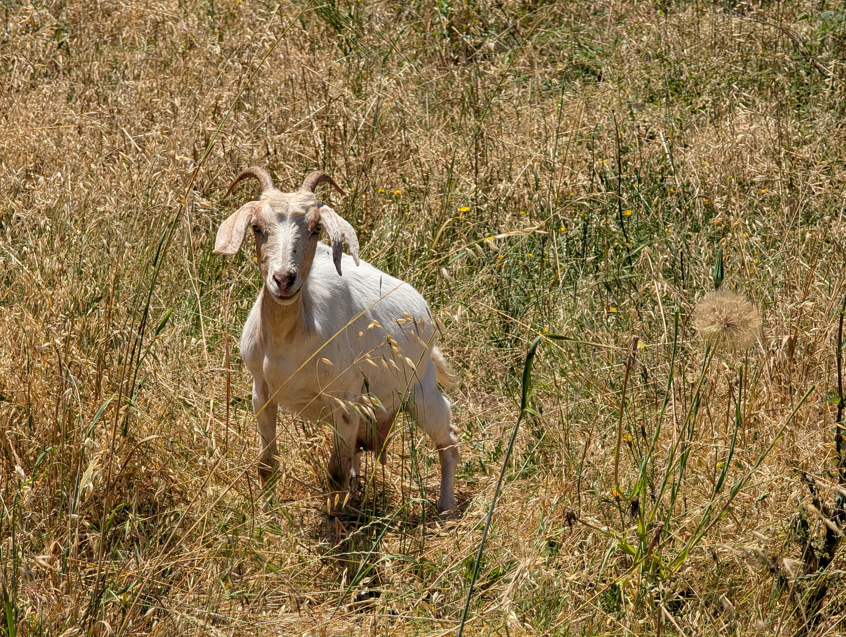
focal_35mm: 110
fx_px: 2692
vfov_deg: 13.5
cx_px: 423
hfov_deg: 17.9
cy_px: 318
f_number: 2.8
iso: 46
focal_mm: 17.91
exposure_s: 1/1420
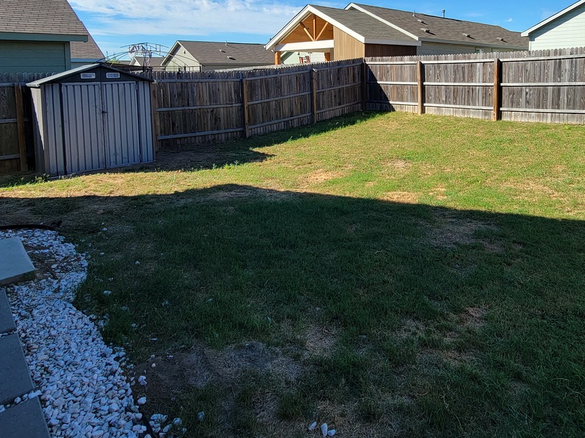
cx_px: 348
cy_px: 88
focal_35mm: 22
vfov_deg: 56.6
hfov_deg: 75.6
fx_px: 372
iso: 50
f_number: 2.2
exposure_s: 1/890
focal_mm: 2.2
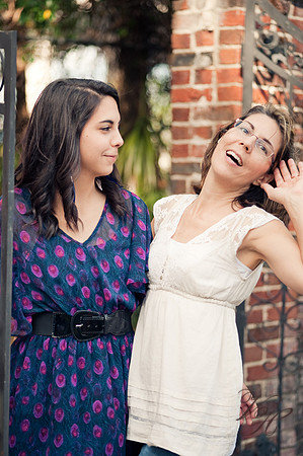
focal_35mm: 105
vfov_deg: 19.5
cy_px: 228
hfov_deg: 13.0
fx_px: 1329
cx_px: 152
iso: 320
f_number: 2.8
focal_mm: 105
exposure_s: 1/640
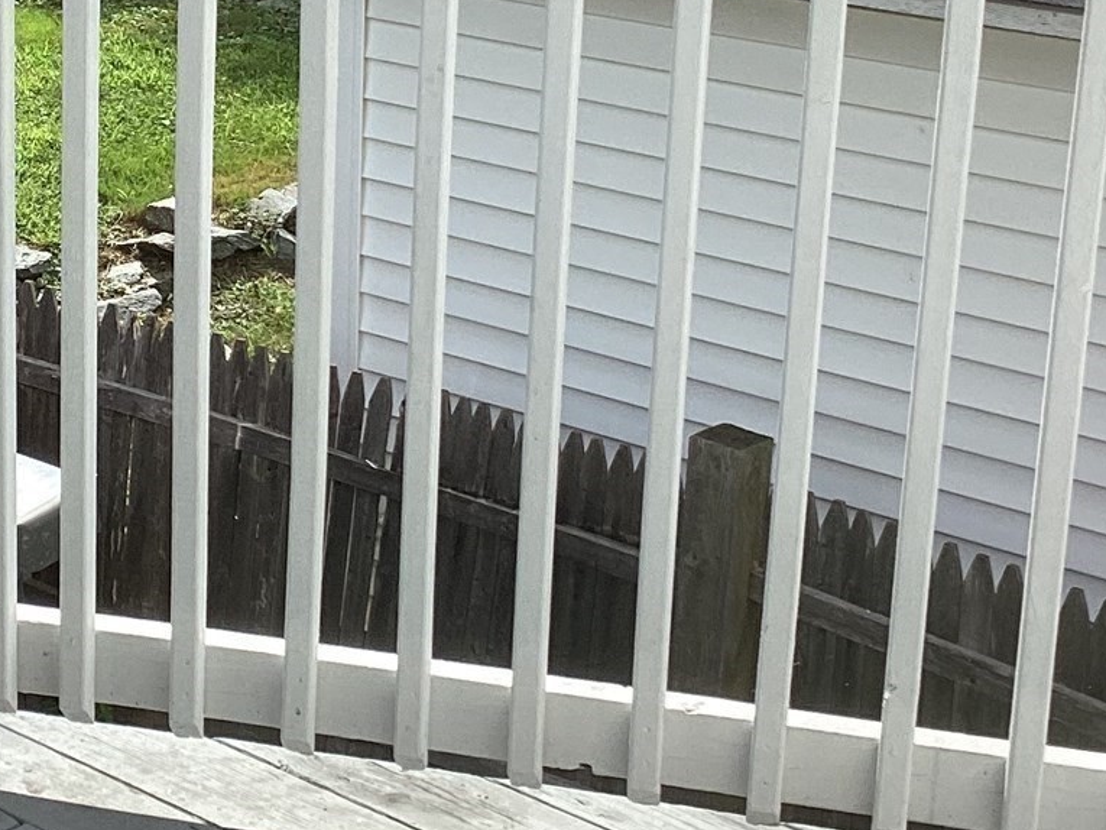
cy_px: 191
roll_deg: -2.1
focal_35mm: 83
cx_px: 280
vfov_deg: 17.7
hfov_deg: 23.3
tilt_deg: -16.3
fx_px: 2652
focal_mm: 3.3
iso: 25
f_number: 2.4
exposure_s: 1/708
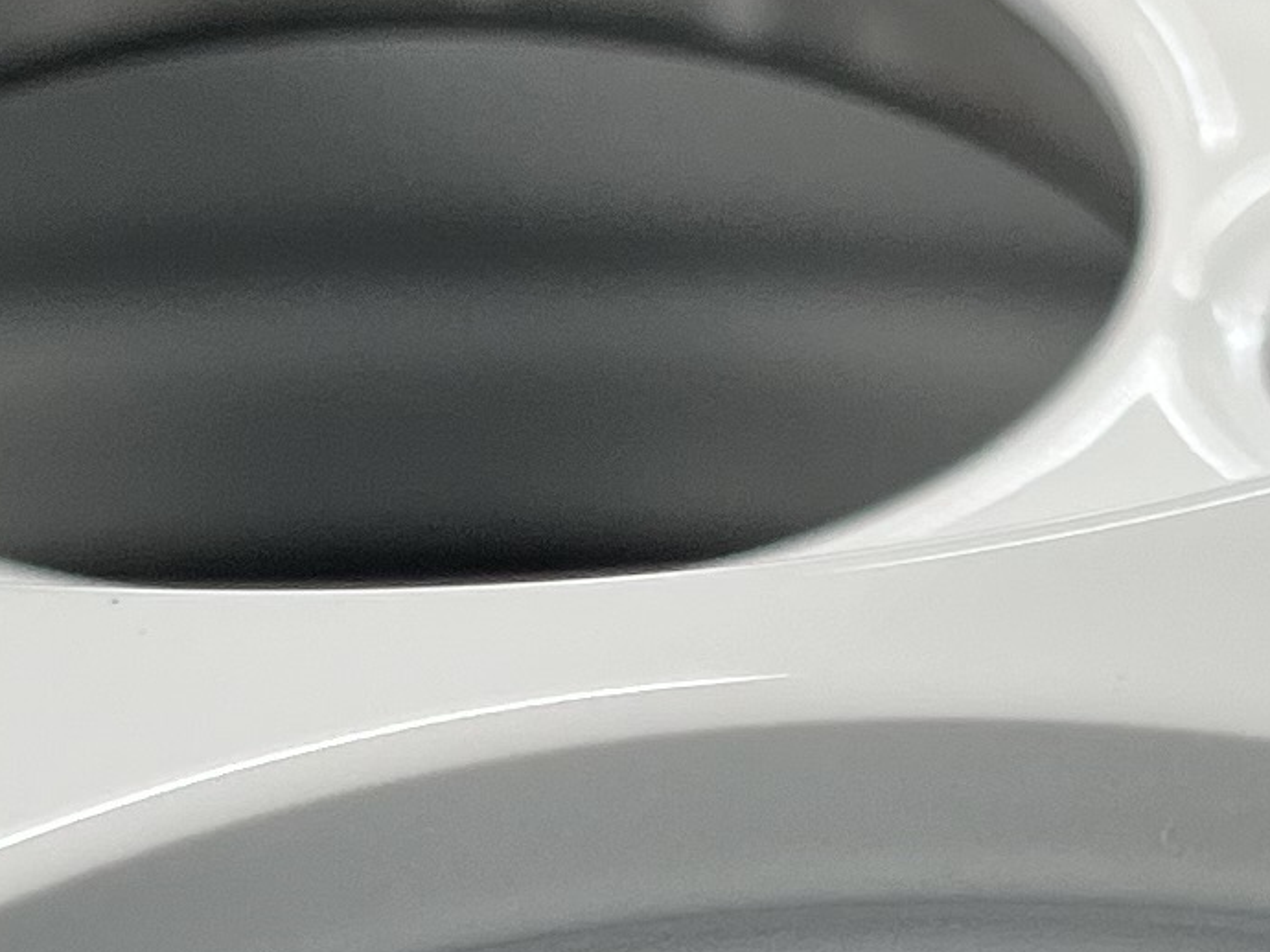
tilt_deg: -41.9
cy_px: 845
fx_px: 5575
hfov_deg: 13.0
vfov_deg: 9.7
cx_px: 775
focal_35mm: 152
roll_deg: +3.0
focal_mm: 5.7
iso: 100
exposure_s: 1/100
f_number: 1.5
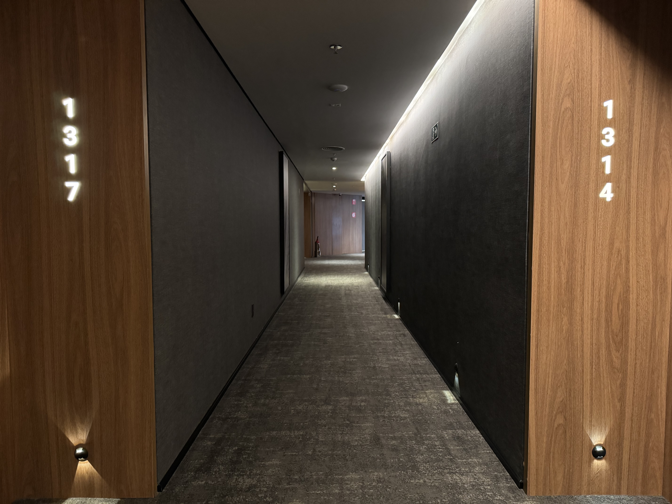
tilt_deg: -3.9
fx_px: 466
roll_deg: +0.0
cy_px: 252
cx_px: 336
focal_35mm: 24
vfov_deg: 56.8
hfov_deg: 71.6
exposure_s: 1/30
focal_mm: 6.76
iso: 1250
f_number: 1.78
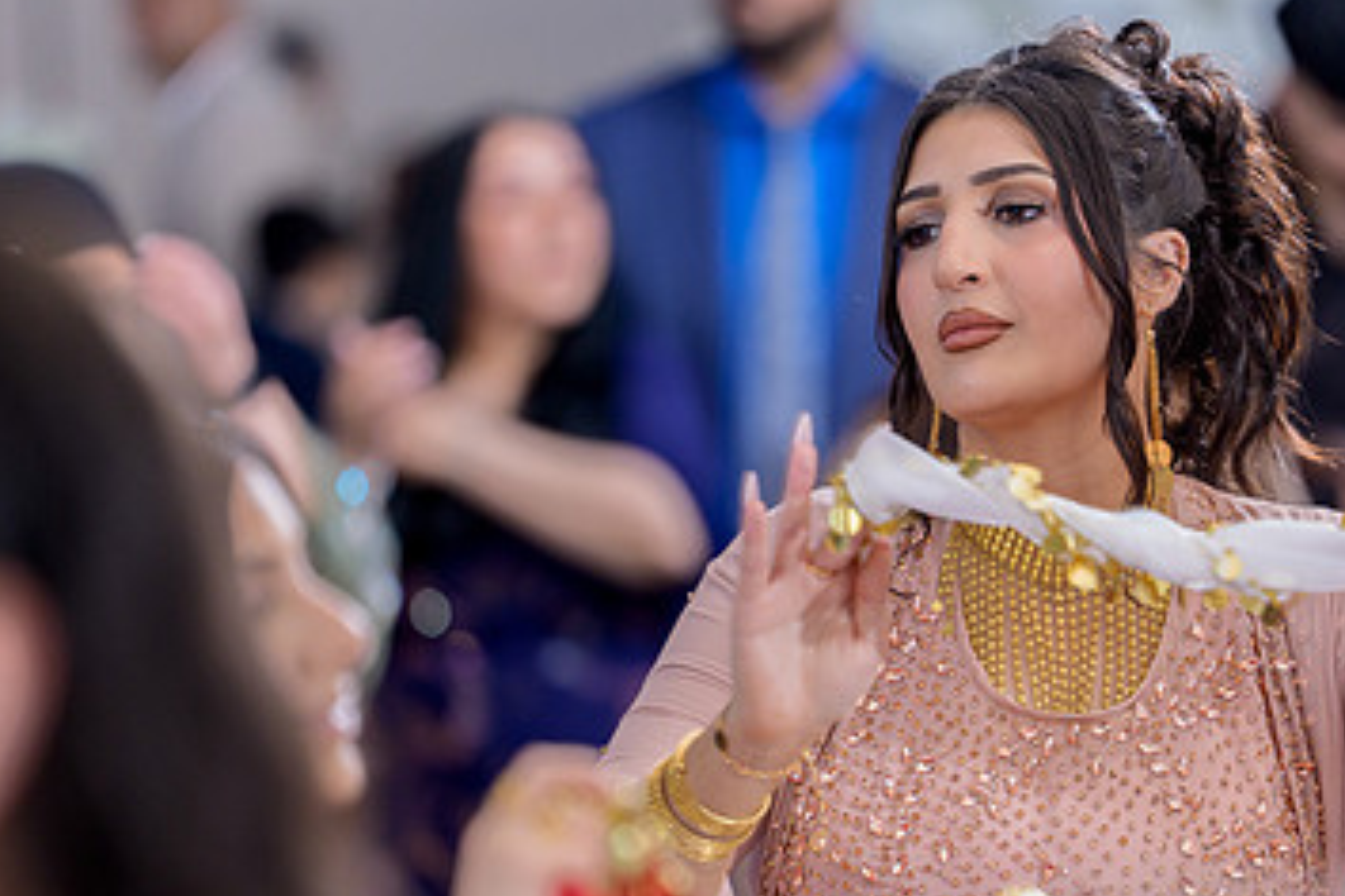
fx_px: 9190
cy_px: 537
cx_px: 874
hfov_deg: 8.4
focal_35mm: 246
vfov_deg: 5.6
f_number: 2
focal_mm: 150
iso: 640
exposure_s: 1/200
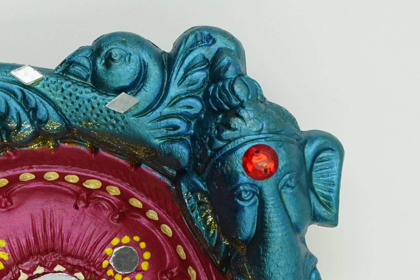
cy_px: 336
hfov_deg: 13.2
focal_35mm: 154
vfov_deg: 8.8
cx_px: 56
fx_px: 1797
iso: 3200
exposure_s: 1/160
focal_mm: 47
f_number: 13
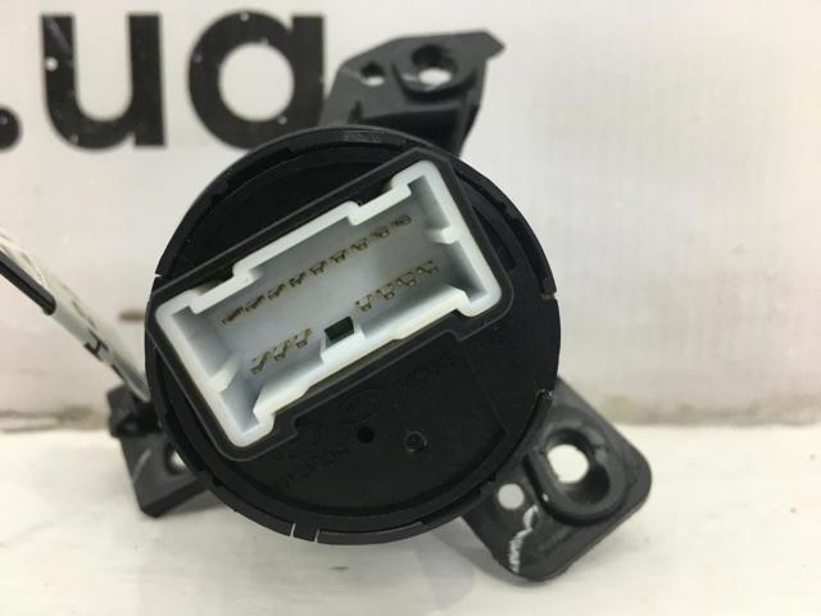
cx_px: 410
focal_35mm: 29
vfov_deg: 48.2
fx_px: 688
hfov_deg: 61.7
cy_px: 308
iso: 32
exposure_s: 1/33
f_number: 2.2
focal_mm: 4.15
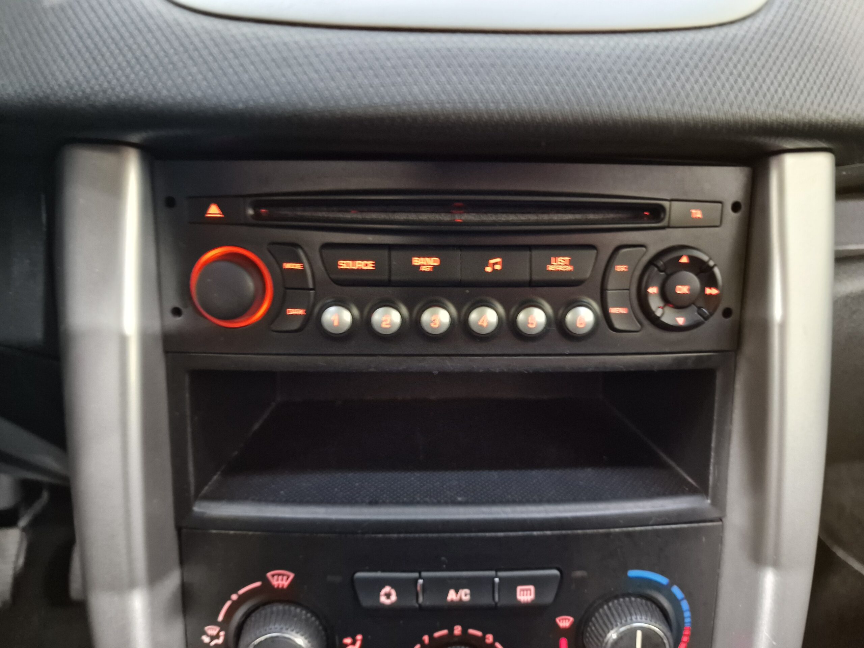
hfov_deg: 73.9
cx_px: 432
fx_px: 574
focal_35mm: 23
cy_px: 324
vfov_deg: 58.9
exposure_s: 1/10
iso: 500
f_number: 1.8
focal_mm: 6.4
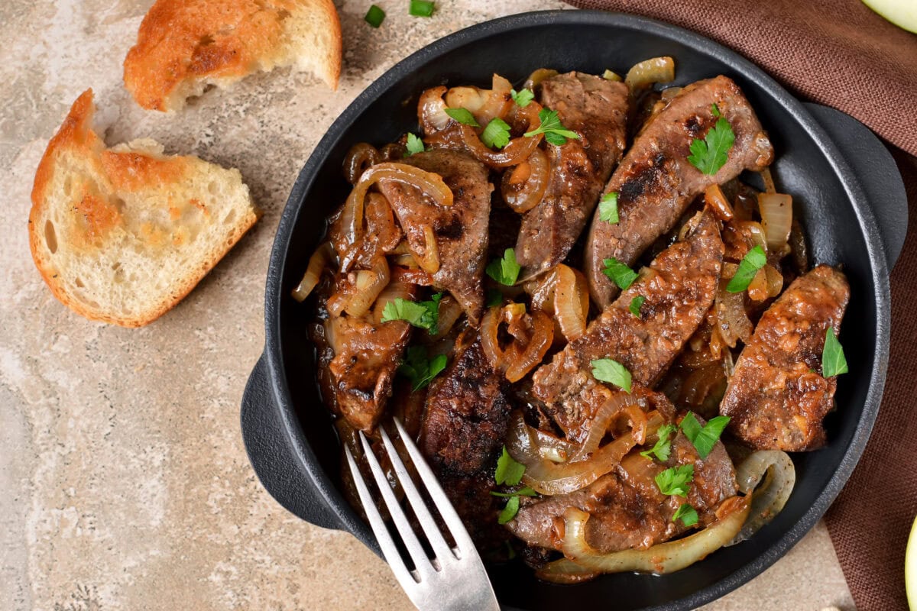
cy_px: 306
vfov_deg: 15.2
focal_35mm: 90
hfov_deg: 22.6
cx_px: 458
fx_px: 2292
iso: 200
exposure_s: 1/50
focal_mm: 60
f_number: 5
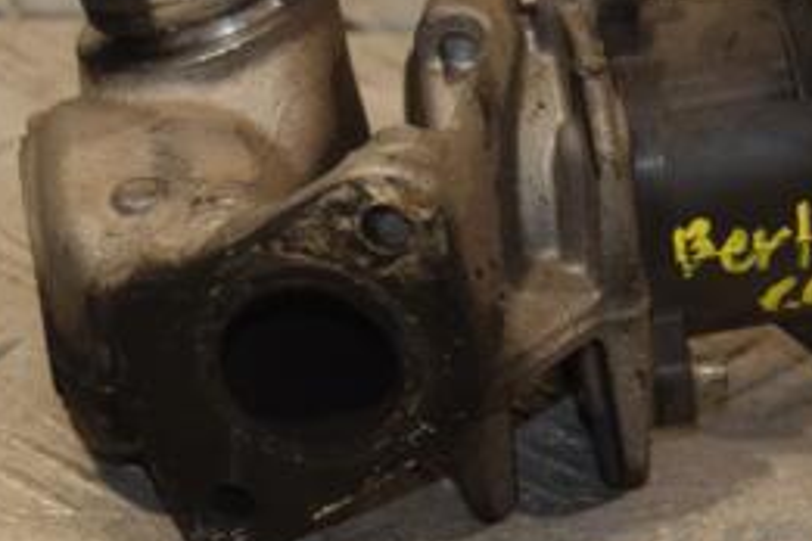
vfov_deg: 5.7
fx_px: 5435
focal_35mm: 241
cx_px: 541
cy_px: 155
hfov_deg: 8.5
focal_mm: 70
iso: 800
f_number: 5.3
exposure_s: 1/200
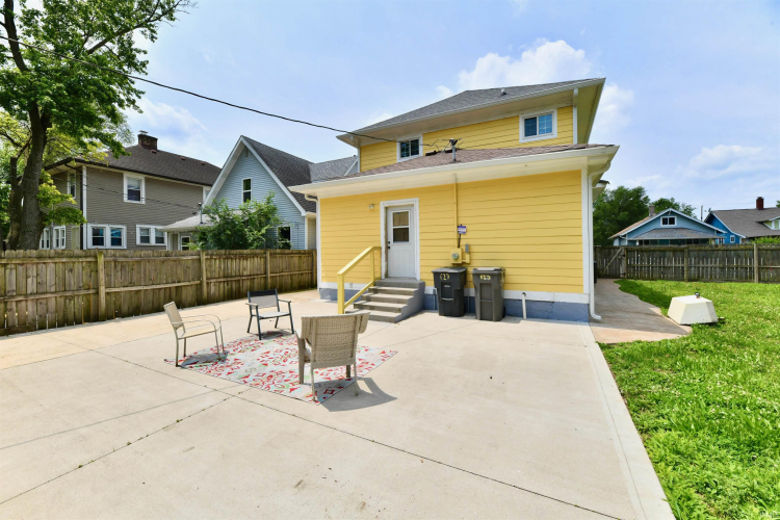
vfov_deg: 81.2
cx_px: 390
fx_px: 303
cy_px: 260
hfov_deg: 104.3
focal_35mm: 14
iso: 640
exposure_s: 1/800
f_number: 14
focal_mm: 14
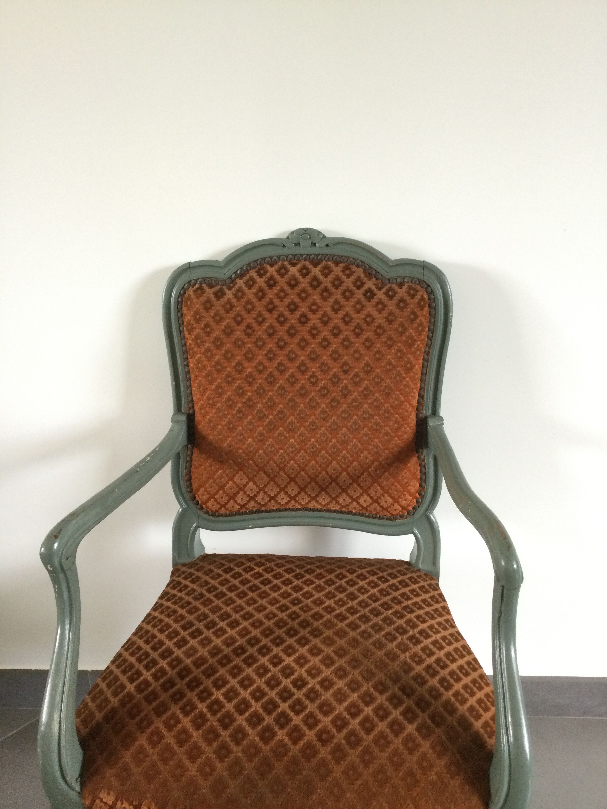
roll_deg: +0.4
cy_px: 404
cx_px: 304
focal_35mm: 31
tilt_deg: -24.4
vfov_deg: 58.4
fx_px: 725
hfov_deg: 45.4
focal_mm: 3.3
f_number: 2.4
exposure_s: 1/33
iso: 160
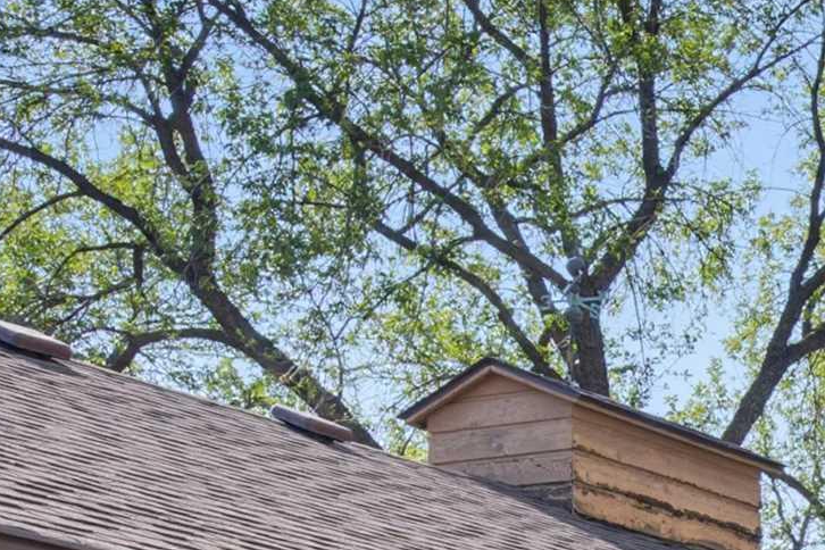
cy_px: 1158
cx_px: 1535
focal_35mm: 127
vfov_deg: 9.9
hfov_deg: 14.1
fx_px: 2910
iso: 200
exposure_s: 1/25
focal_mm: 30
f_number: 11
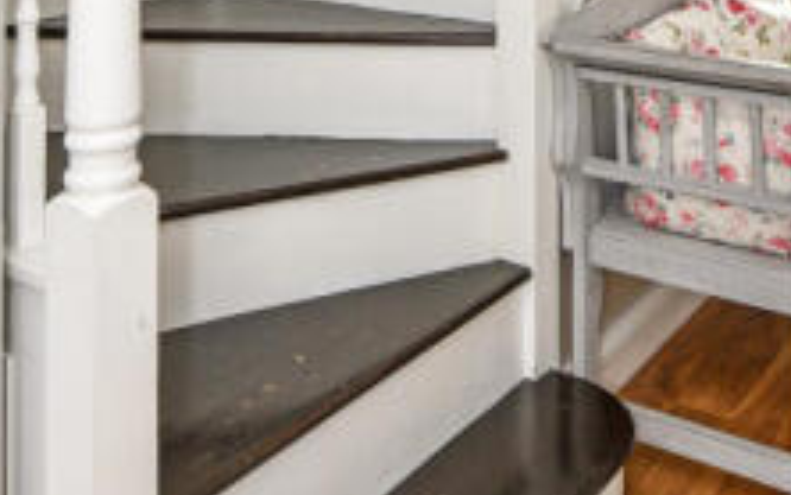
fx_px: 1035
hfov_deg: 40.8
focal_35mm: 48
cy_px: -180
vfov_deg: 23.3
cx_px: 574
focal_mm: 16
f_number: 9
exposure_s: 1/60
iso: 250
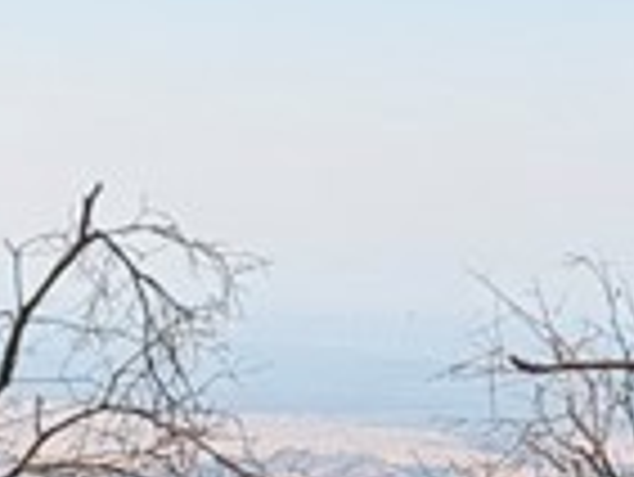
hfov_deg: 5.6
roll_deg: -0.9
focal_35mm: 349
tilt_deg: +1.7
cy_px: 22
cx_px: -481
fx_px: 6397
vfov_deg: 4.3
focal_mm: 6.76
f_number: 1.78
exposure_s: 1/6024
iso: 64
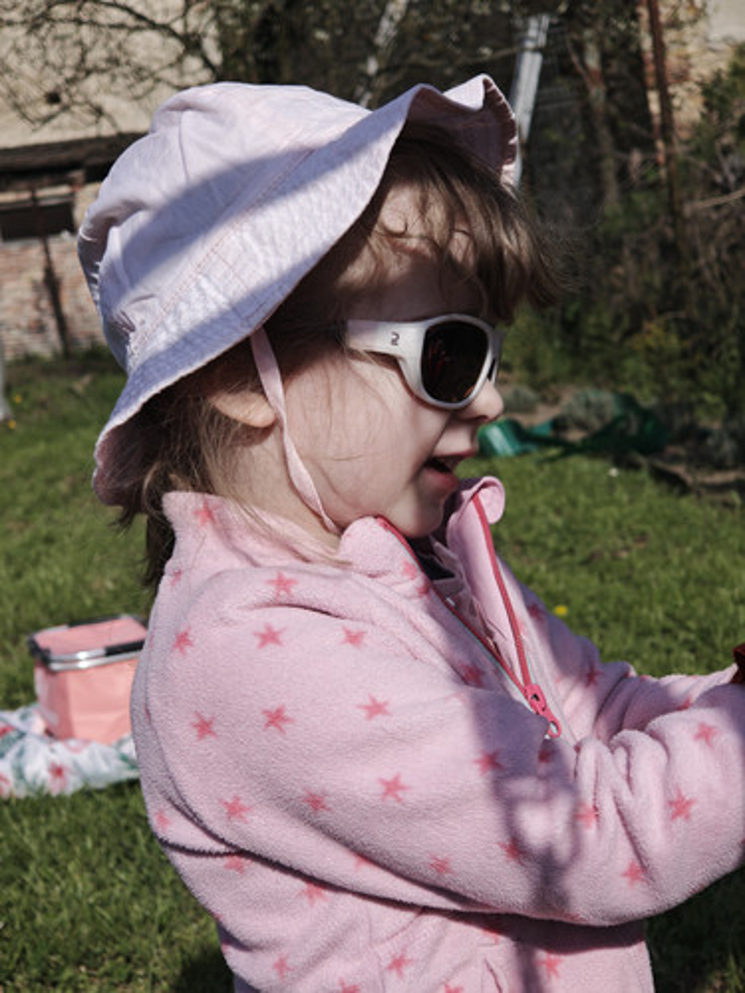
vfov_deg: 32.2
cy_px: 496
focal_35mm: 60
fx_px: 1722
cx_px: 372
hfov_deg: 24.4
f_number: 2
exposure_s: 1/860
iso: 50
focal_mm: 9
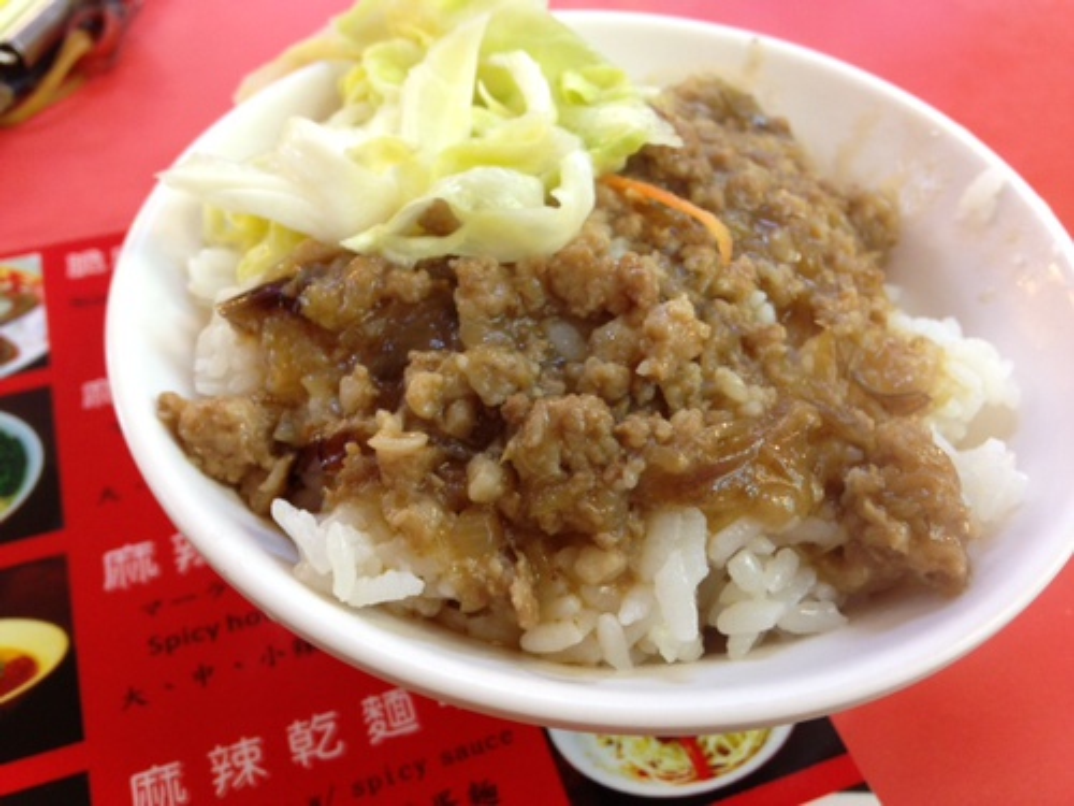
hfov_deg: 55.4
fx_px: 1024
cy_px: 403
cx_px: 537
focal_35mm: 33
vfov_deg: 42.9
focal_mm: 4.13
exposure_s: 1/20
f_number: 2.4
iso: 80
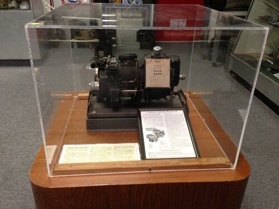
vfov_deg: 42.9
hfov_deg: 55.4
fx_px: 266
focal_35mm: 33
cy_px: 104
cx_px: 140
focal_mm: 4.13
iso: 320
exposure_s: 1/20
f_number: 2.4
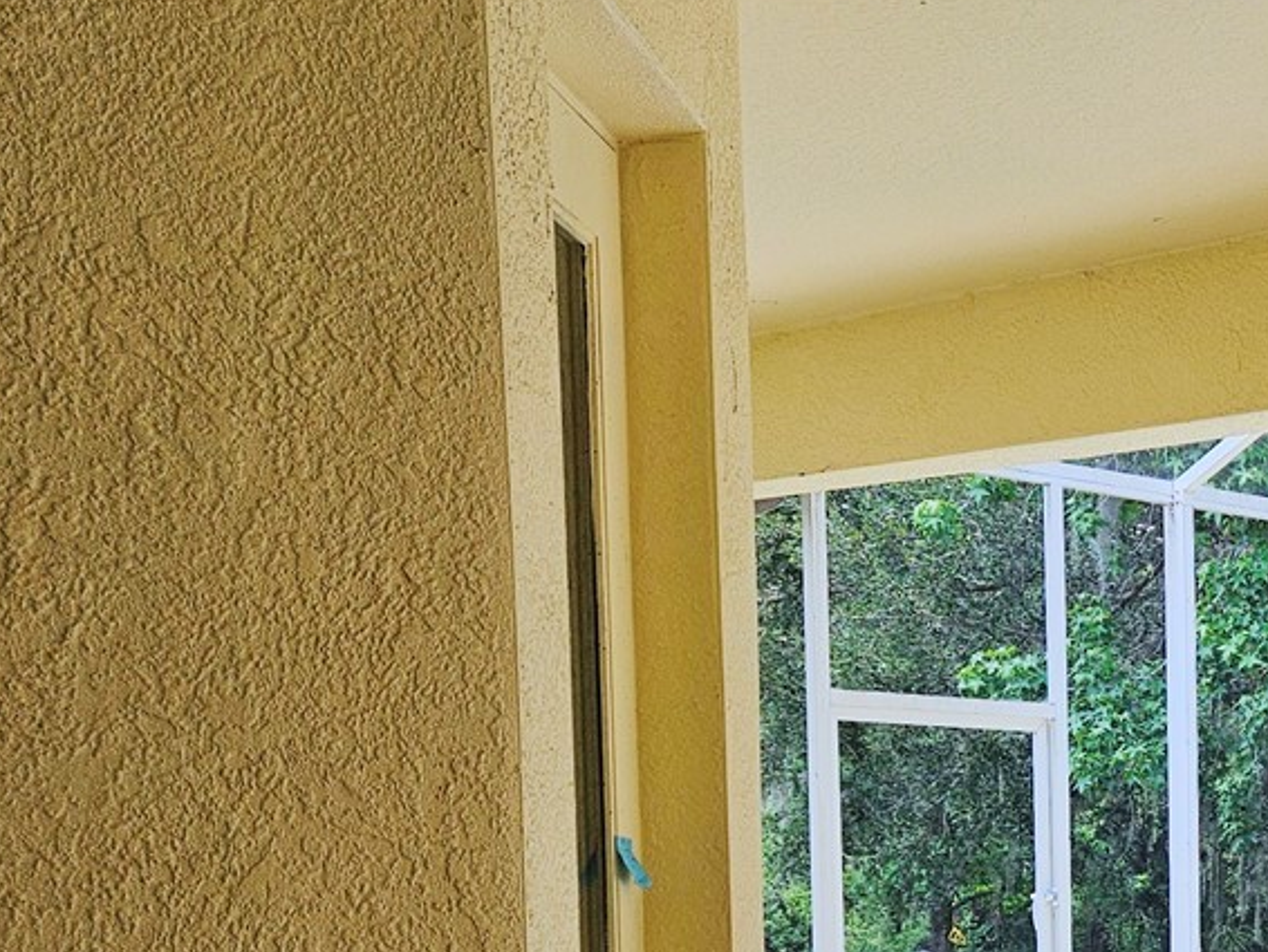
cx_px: 1620
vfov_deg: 21.7
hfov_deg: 25.8
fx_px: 2382
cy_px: 986
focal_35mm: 65
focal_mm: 5.4
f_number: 1.8
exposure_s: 1/194
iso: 25
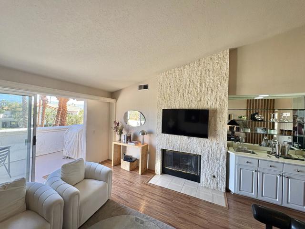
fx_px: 123
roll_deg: -1.2
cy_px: 114
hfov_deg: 102.1
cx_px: 152
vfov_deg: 85.7
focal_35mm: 14
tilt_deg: +2.0
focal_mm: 2.22
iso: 80
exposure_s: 1/99
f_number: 2.2
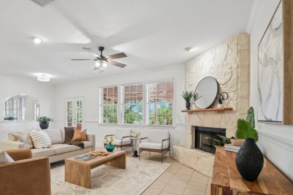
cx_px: 127
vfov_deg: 67.0
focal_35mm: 18
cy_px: 111
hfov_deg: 89.5
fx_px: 146
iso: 400
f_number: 8
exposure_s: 1/5
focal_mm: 10
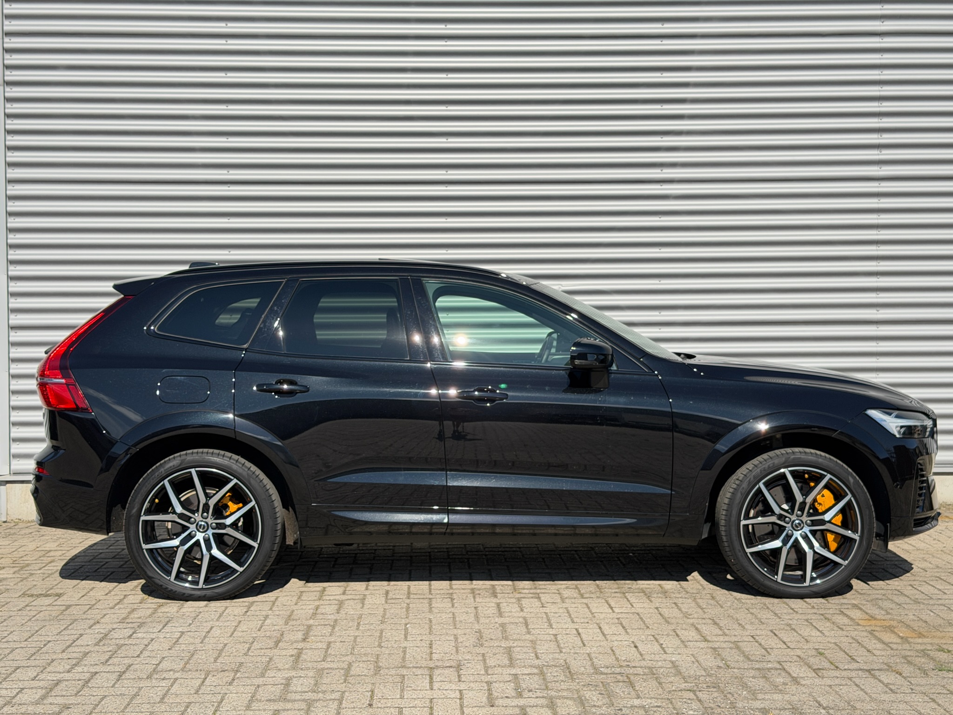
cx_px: 476
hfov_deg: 39.7
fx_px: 1321
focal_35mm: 48
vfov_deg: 30.3
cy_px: 358
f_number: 1.78
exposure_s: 1/4878
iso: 64
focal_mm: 6.76
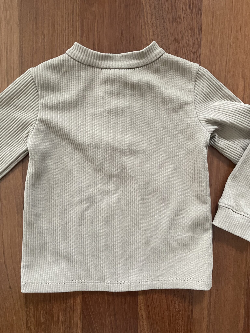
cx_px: 125
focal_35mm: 26
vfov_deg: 67.3
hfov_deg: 53.1
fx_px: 250
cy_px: 166
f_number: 1.6
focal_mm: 4.2
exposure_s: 1/40
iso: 500
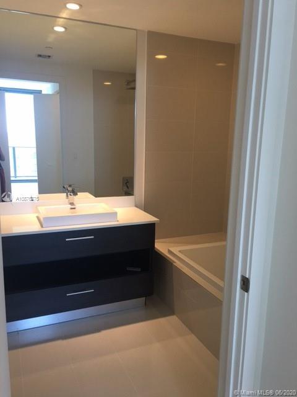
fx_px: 332
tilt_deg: -9.3
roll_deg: -2.0
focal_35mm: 29
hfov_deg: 48.2
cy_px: 198
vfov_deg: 61.7
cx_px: 148
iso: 32
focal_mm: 4.15
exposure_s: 1/15
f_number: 2.2
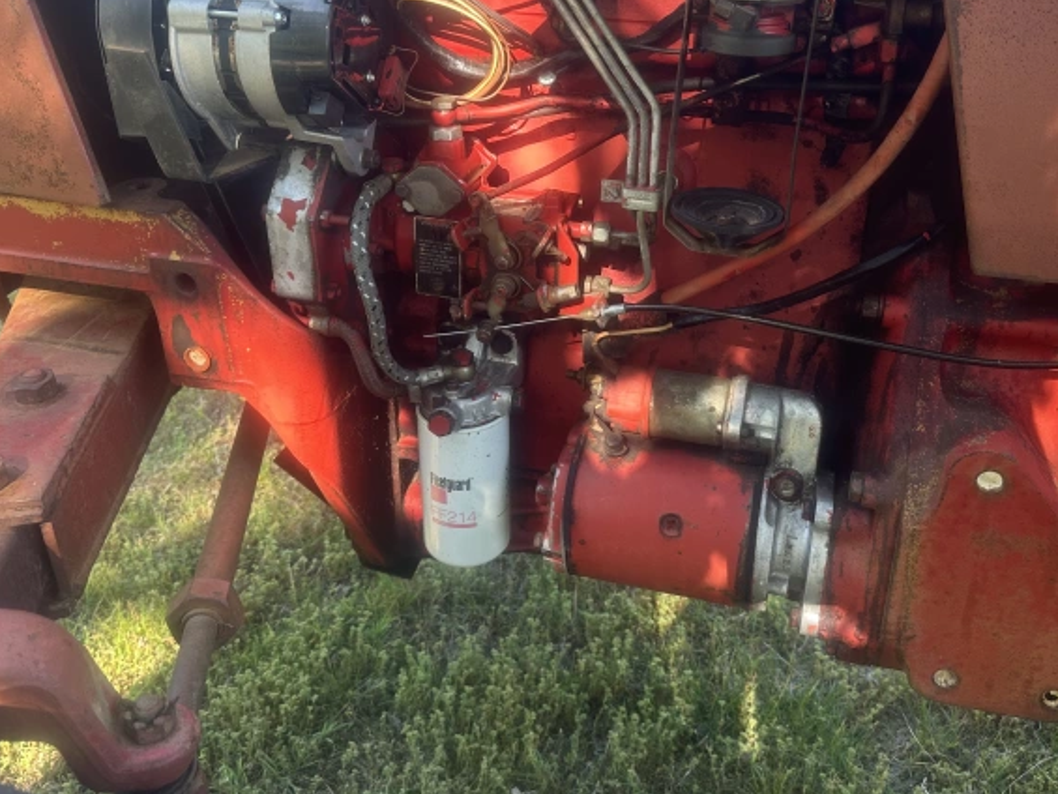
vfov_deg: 41.5
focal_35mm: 34
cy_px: 292
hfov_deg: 53.9
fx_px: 1039
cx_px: 580
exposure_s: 1/121
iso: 100
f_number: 1.78
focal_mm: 6.86
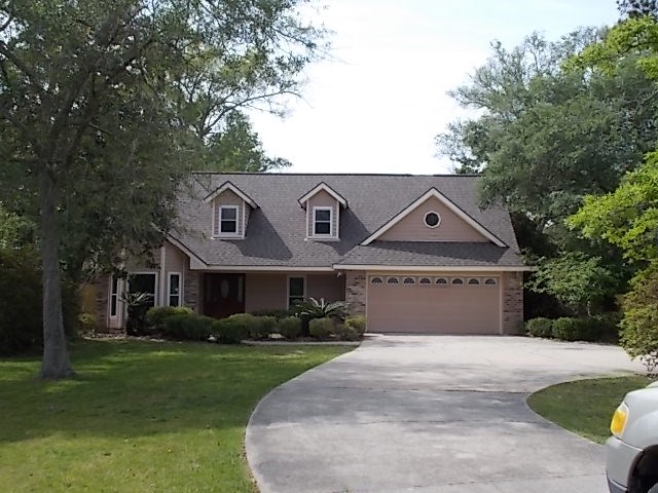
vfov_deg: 32.9
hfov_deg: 42.9
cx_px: 329
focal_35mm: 44
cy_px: 246
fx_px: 836
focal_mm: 7.9
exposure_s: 1/500
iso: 80
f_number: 4.2
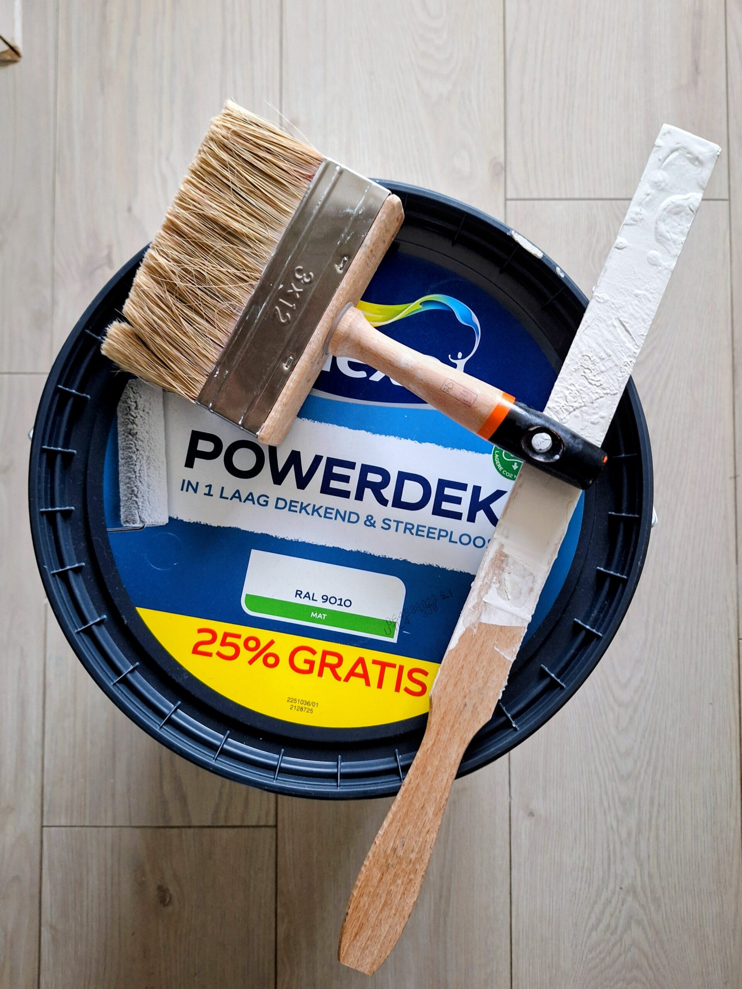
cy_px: 494
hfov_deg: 58.9
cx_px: 371
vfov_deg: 73.9
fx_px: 657
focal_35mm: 23
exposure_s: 1/25
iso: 320
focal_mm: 5.54
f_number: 1.8
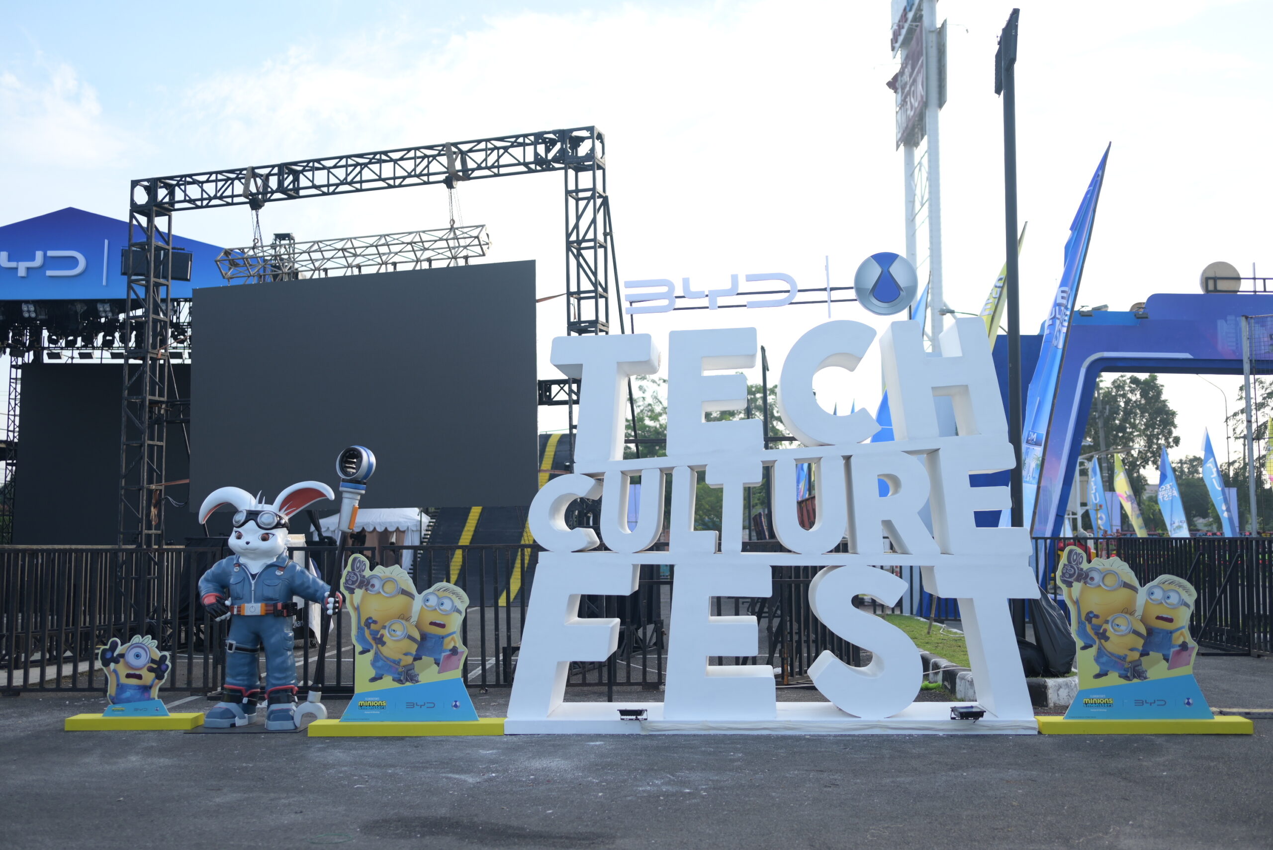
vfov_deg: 37.9
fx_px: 1238
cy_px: 425
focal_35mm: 35
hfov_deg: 54.4
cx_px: 636
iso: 100
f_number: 2
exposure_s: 1/800
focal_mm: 35
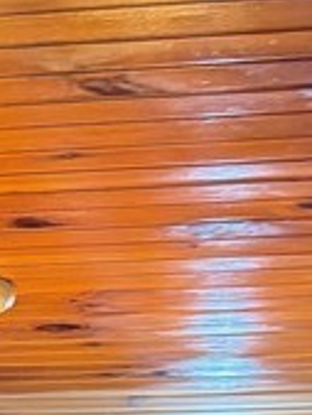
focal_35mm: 145
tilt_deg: -8.0
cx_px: 155
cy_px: 1090
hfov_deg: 10.2
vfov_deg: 10.9
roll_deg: +0.5
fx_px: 1740
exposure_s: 1/60
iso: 640
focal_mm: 6.76
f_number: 1.78
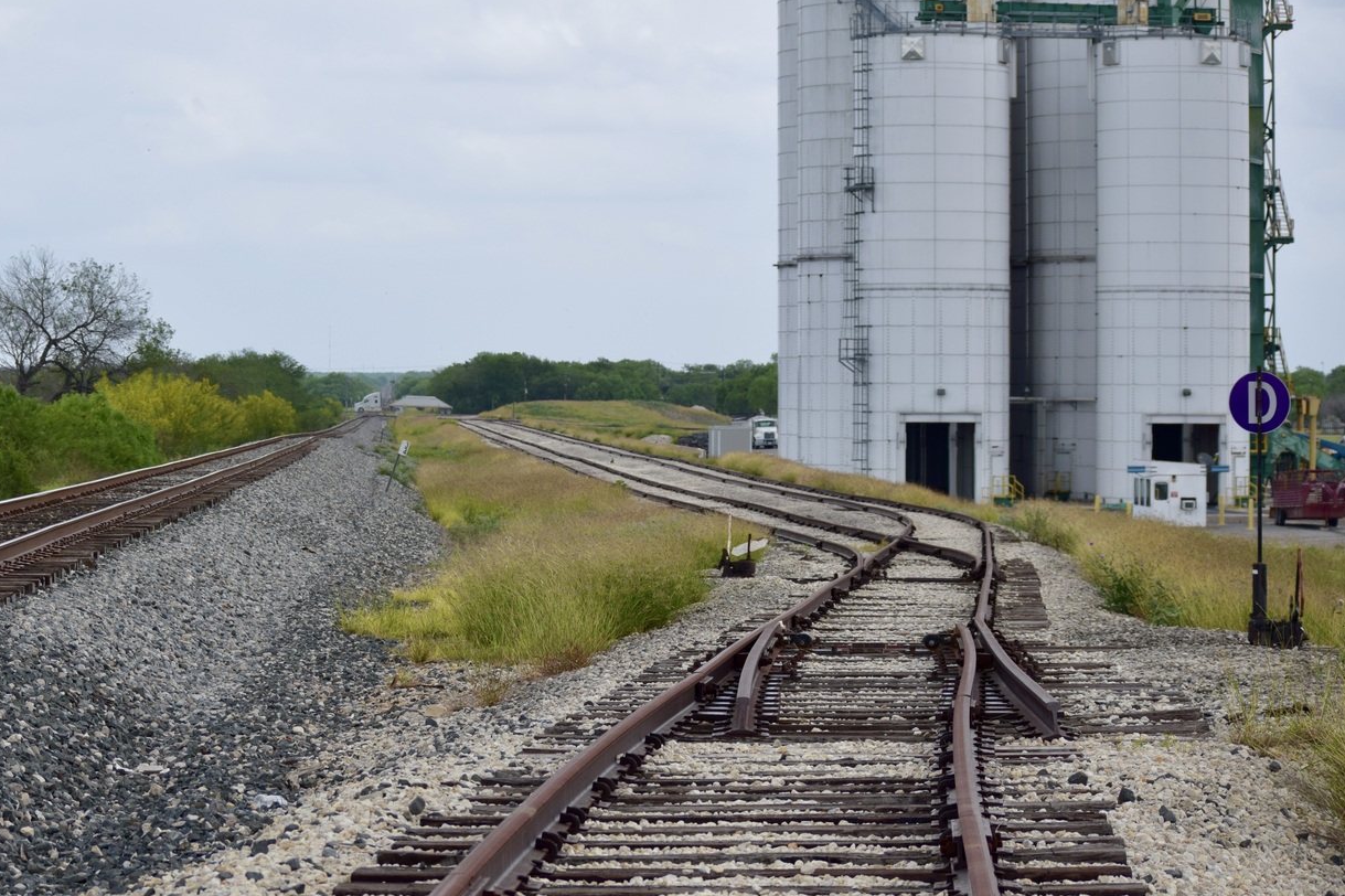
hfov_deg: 18.6
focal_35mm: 110
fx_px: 4096
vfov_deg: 12.5
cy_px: 521
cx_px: 551
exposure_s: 1/1600
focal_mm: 55
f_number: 4
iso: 200
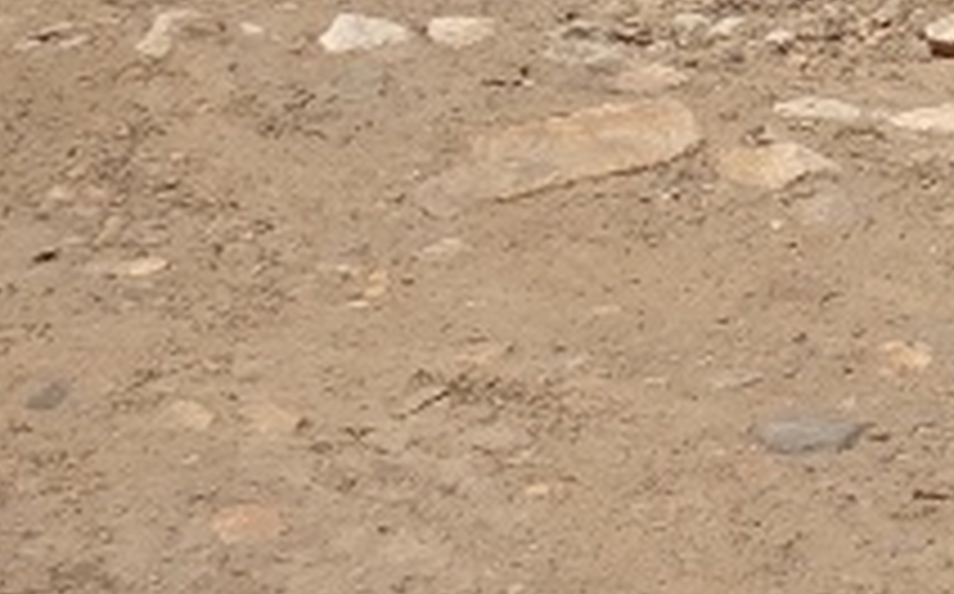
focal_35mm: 185
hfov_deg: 8.1
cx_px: 3550
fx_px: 4805
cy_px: -850
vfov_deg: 6.7
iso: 125
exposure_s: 1/640
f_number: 5.6
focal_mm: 8.8
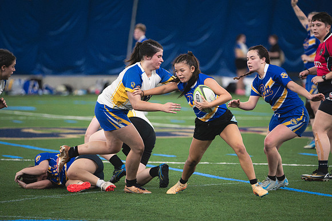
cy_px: 110
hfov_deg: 6.9
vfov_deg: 4.6
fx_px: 2765
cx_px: 166
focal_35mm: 300
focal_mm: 200
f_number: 2.8
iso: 12800
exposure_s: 1/640
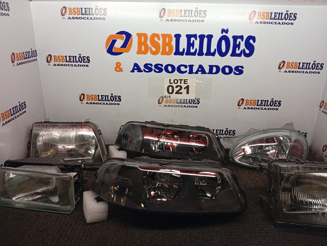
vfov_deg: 51.5
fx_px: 255
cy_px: 123
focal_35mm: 27
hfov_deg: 65.2
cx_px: 164
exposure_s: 1/30
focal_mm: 3.98
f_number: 1.8
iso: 186
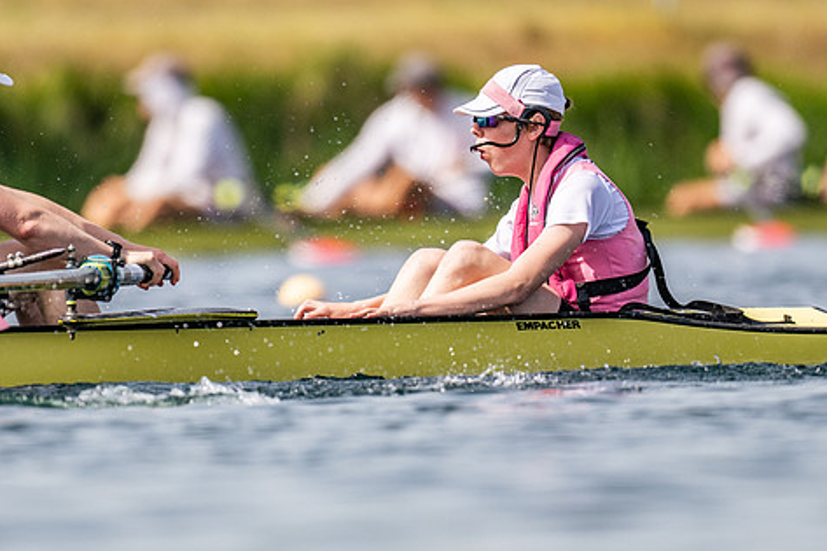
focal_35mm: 1104
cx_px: 435
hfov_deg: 1.9
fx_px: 25351
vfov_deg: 1.2
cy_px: 224
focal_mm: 600
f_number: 4
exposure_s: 1/2500
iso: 160
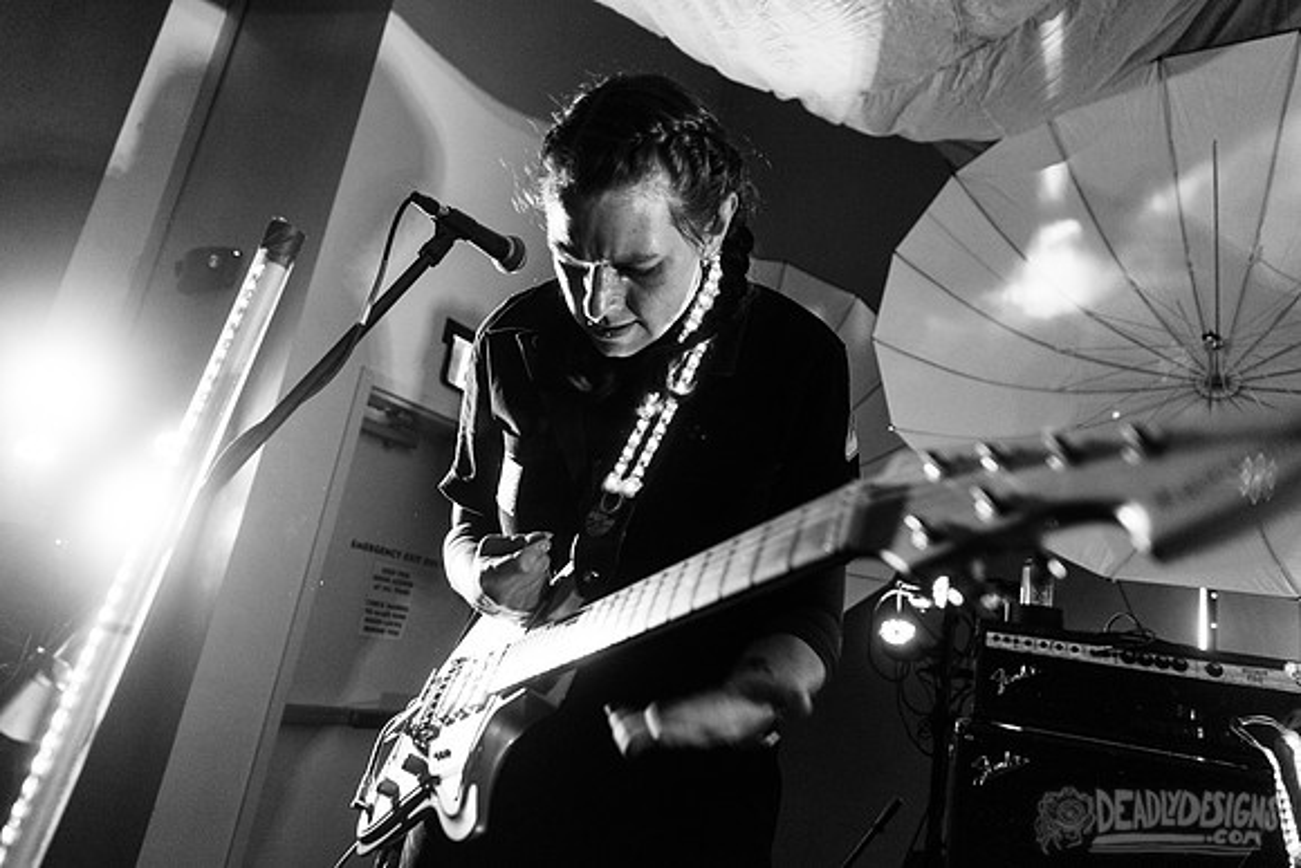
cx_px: 650
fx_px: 867
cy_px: 434
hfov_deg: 73.7
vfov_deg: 53.2
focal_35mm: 24
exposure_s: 1/125
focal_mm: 24
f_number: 3.2
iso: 3200
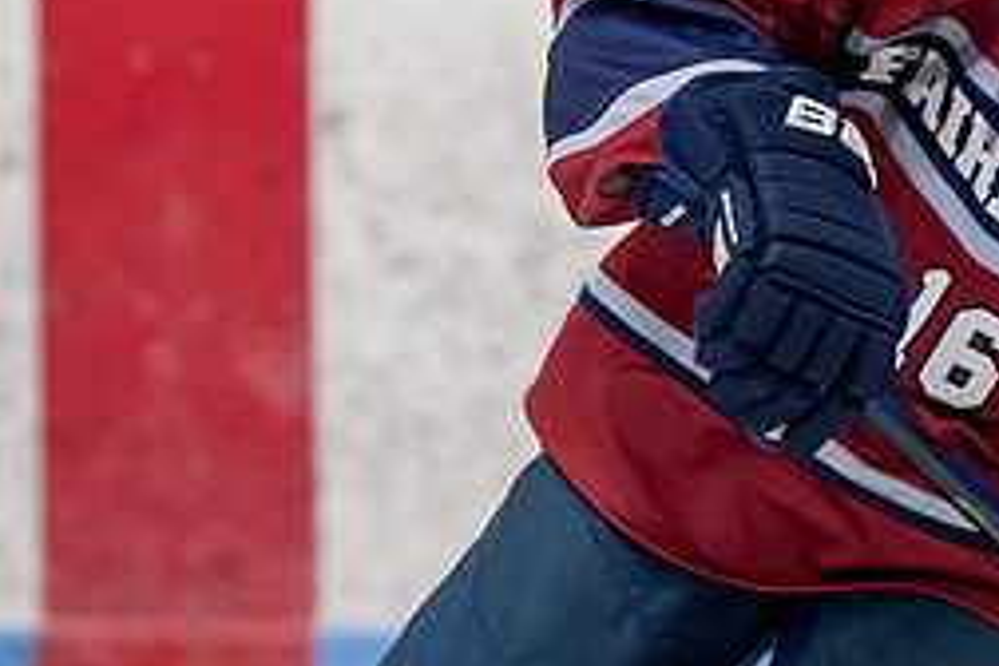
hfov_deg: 1.9
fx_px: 29413
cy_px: -244
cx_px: 1213
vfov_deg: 1.3
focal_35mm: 1060
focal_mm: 200
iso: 800
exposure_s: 1/500
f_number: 3.2
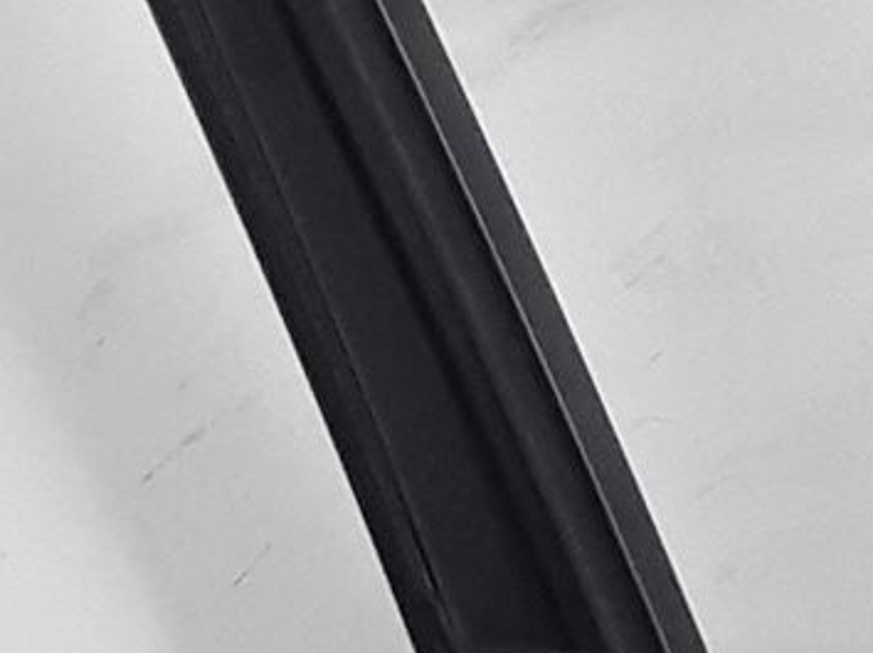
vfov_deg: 8.8
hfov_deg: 10.5
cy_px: 1101
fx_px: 4083
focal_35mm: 162
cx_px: 2069
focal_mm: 2.91
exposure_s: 1/100
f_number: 1.9
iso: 80
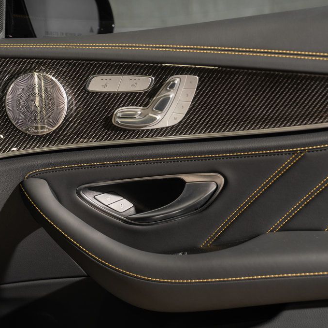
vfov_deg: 29.1
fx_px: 632
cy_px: 164
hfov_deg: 29.0
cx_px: 128
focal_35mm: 59
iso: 200
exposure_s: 1/50
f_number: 3.2
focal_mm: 46
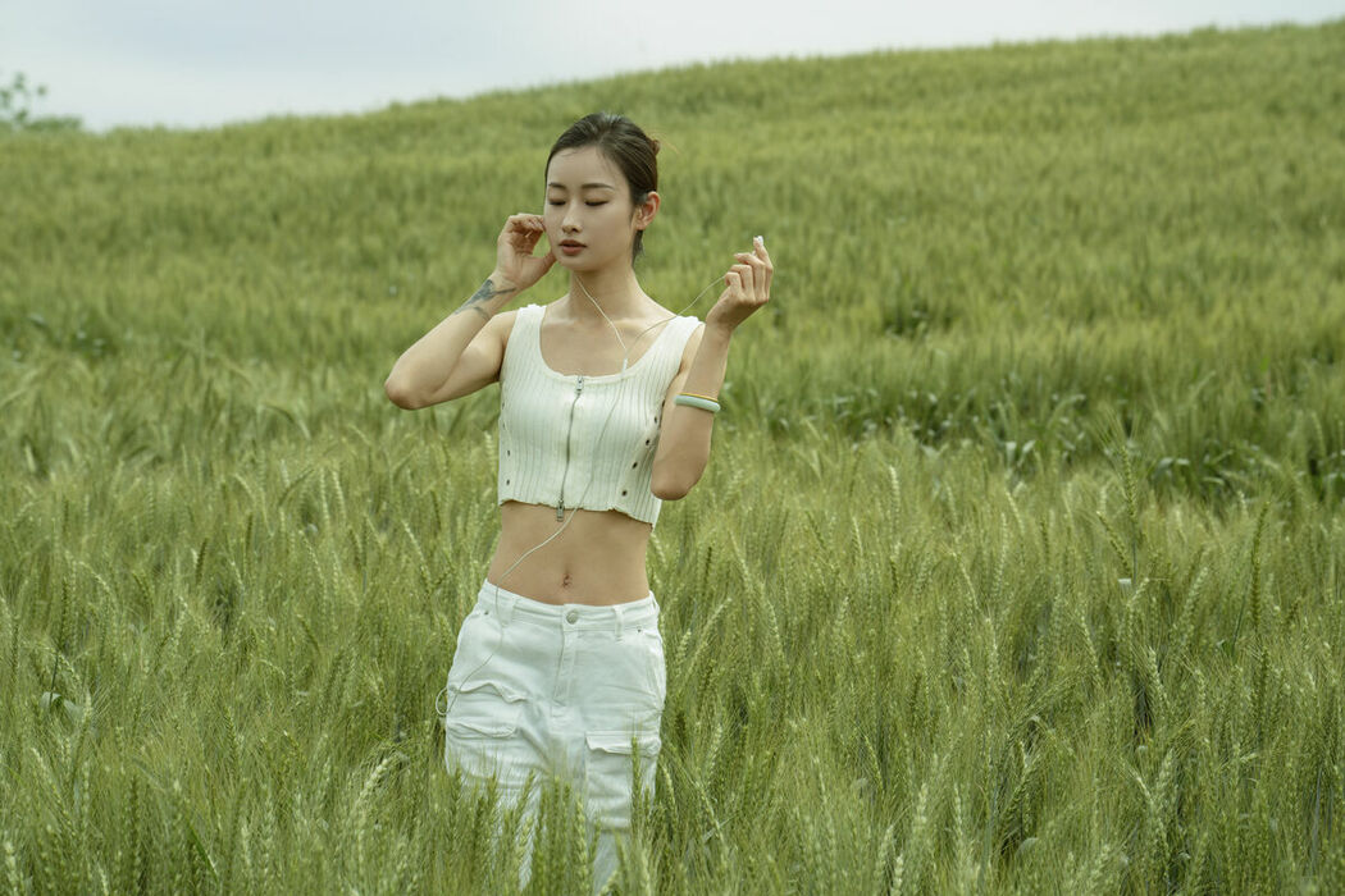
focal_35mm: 94
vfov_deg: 14.6
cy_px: 448
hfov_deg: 21.7
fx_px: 3512
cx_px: 672
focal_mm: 94
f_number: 6.3
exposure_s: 1/160
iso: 50
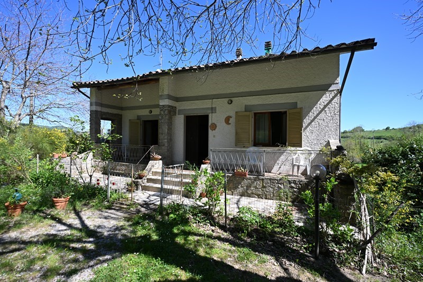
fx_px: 211
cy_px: 141
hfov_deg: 90.0
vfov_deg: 67.4
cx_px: 212
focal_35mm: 18
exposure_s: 1/250
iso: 100
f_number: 5.6
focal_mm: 12
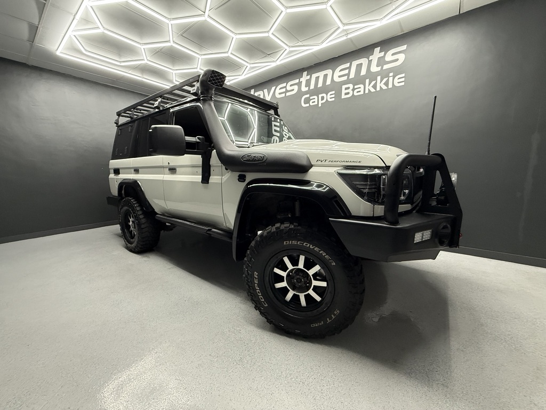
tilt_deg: -7.7
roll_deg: +0.8
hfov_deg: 102.1
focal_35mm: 14
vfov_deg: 85.7
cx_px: 273
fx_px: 221
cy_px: 205
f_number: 2.2
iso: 500
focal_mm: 2.22
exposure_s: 1/100
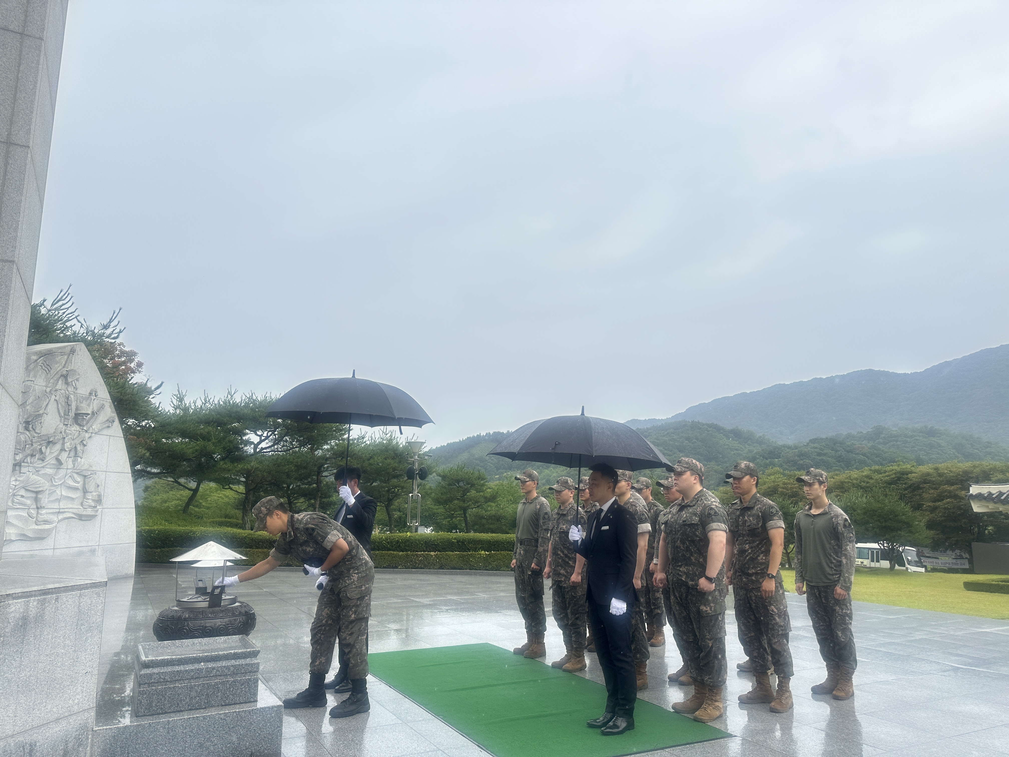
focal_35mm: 24
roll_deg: -0.1
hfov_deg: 71.6
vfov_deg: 56.8
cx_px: 504
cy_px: 378
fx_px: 700
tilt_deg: +9.9
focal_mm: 6.86
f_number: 1.78
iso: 80
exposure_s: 1/2155
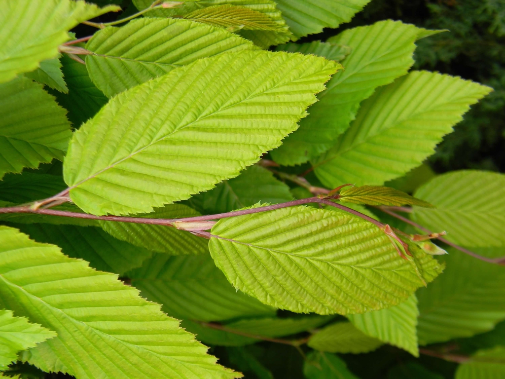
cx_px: 252
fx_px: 511
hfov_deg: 52.6
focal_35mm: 35
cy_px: 190
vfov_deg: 40.7
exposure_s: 1/142
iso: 80
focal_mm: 8.6
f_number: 3.9
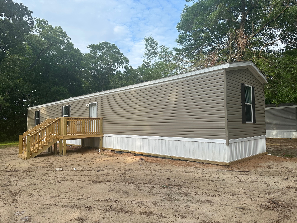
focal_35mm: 24
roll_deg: +0.1
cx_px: 148
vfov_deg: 56.8
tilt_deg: +3.3
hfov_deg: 71.6
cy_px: 112
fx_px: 206
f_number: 1.78
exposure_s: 1/1812
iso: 80
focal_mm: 6.86
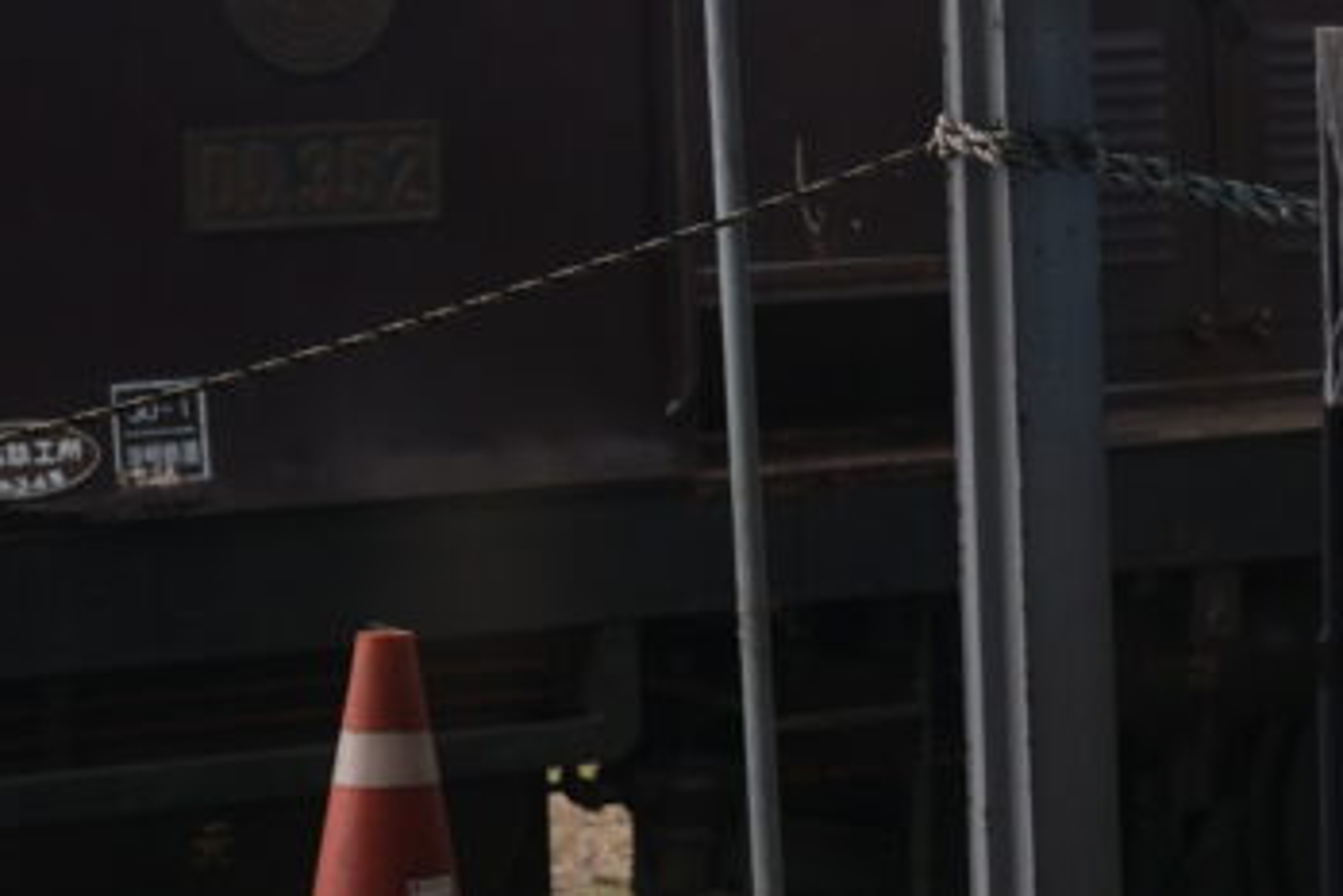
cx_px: 1097
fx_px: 6680
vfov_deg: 7.6
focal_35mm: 179
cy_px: -413
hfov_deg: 11.4
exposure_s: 1/280
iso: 500
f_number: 4.3
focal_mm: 40.8
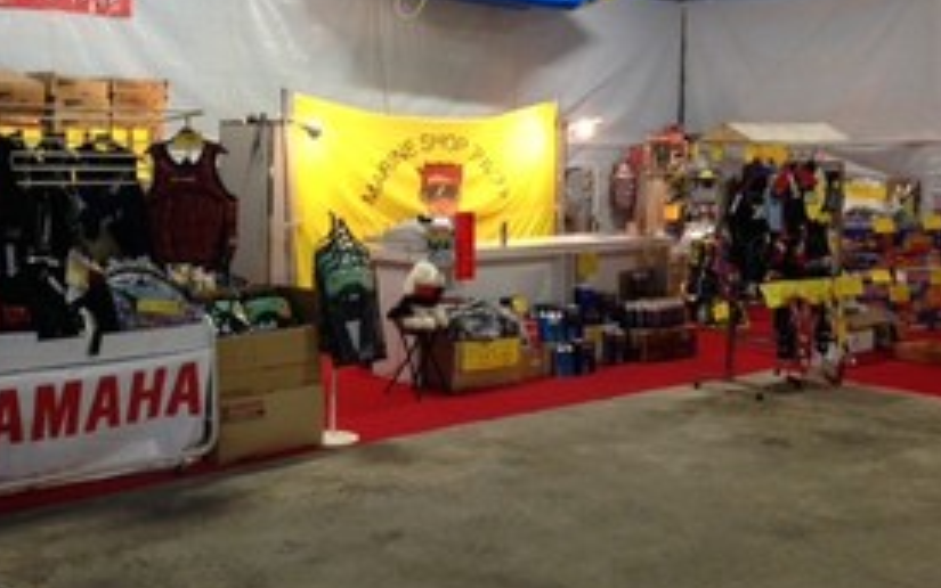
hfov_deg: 44.2
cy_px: 214
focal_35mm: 45
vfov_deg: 28.5
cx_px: 397
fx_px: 1154
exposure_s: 1/20
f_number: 2.4
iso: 160
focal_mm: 4.12
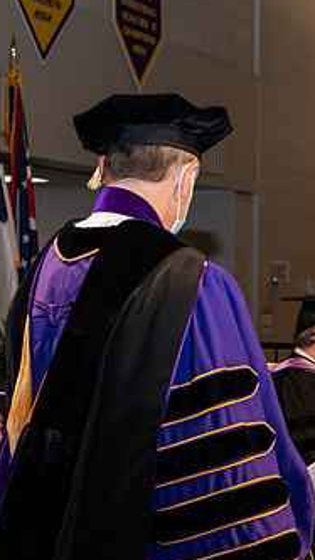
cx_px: 362
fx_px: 1576
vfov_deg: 20.2
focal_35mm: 106
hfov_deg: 11.2
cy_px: 304
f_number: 6.3
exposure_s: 1/200
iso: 1600
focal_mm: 58
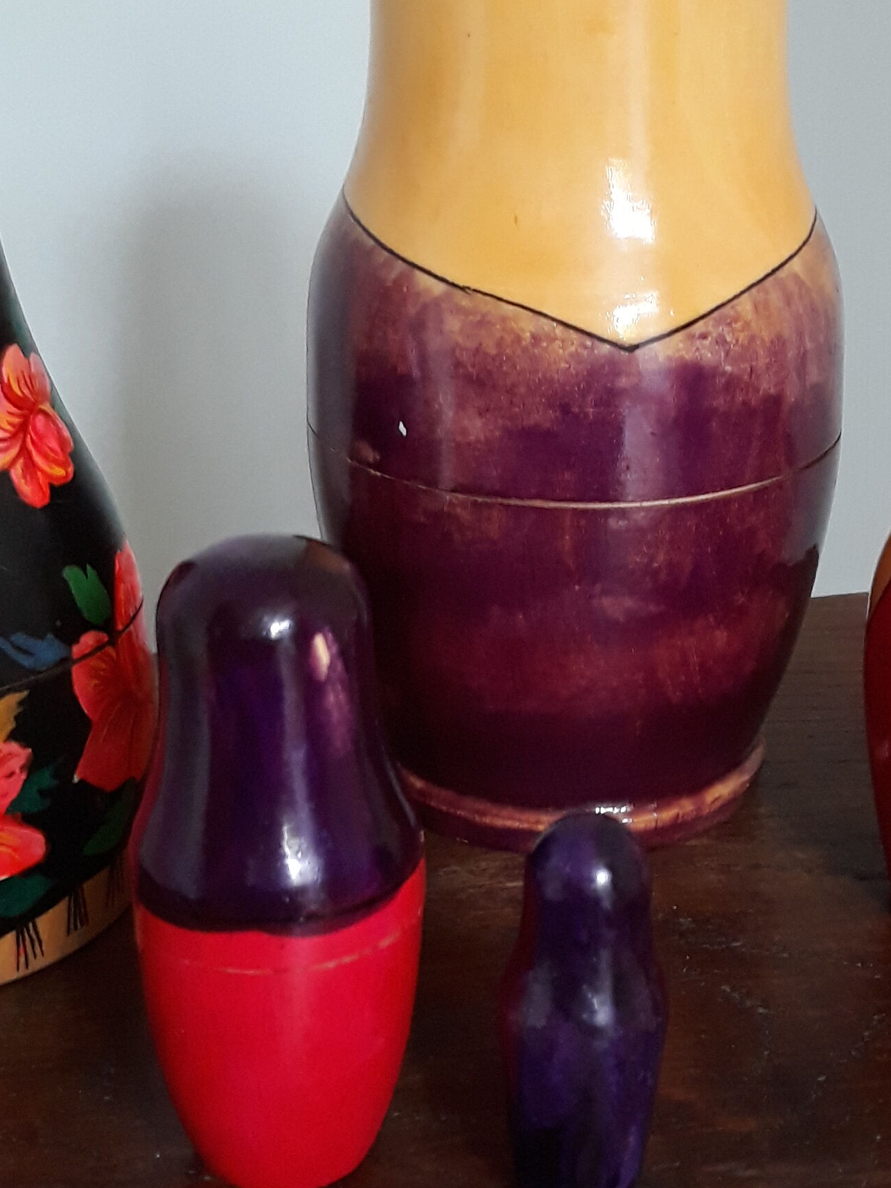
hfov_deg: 22.5
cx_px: 570
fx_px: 2231
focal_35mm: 65
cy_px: 506
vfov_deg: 29.8
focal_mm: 3.71
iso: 250
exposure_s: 1/50
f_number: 1.7
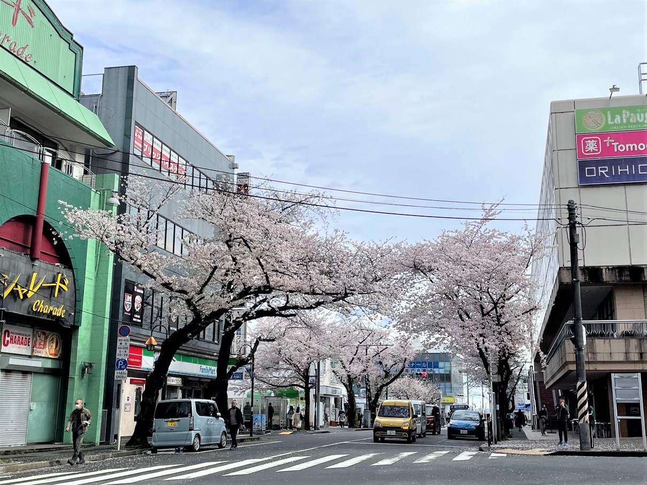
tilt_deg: +12.8
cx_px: 324
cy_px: 242
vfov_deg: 53.1
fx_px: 486
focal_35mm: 26
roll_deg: +0.4
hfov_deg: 67.3
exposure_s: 1/4132
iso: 32
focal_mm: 4.2
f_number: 1.6
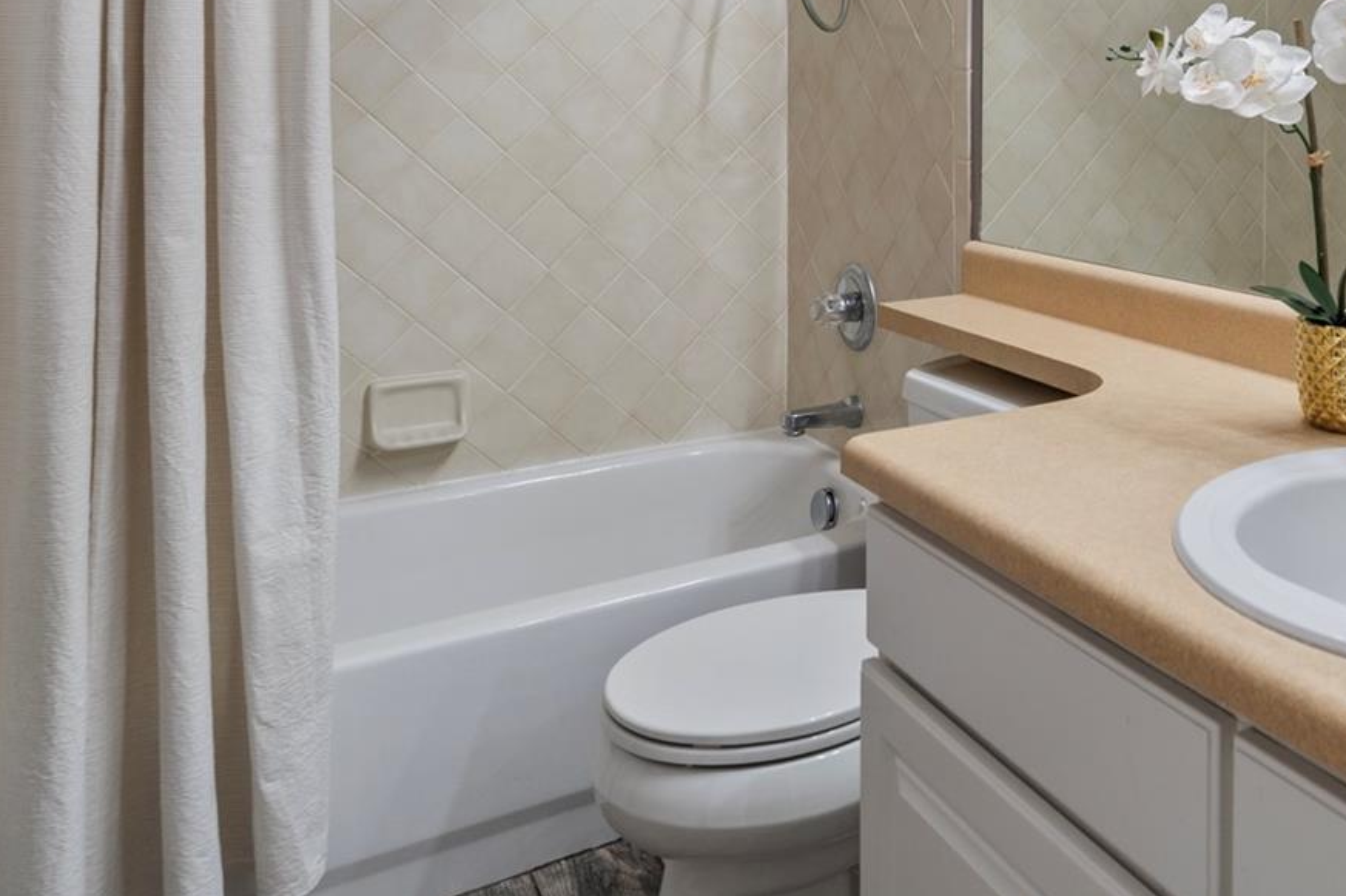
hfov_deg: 53.1
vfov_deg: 37.2
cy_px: 82
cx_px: 1093
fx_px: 1233
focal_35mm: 33
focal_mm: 18
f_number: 8
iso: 250
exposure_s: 1/10
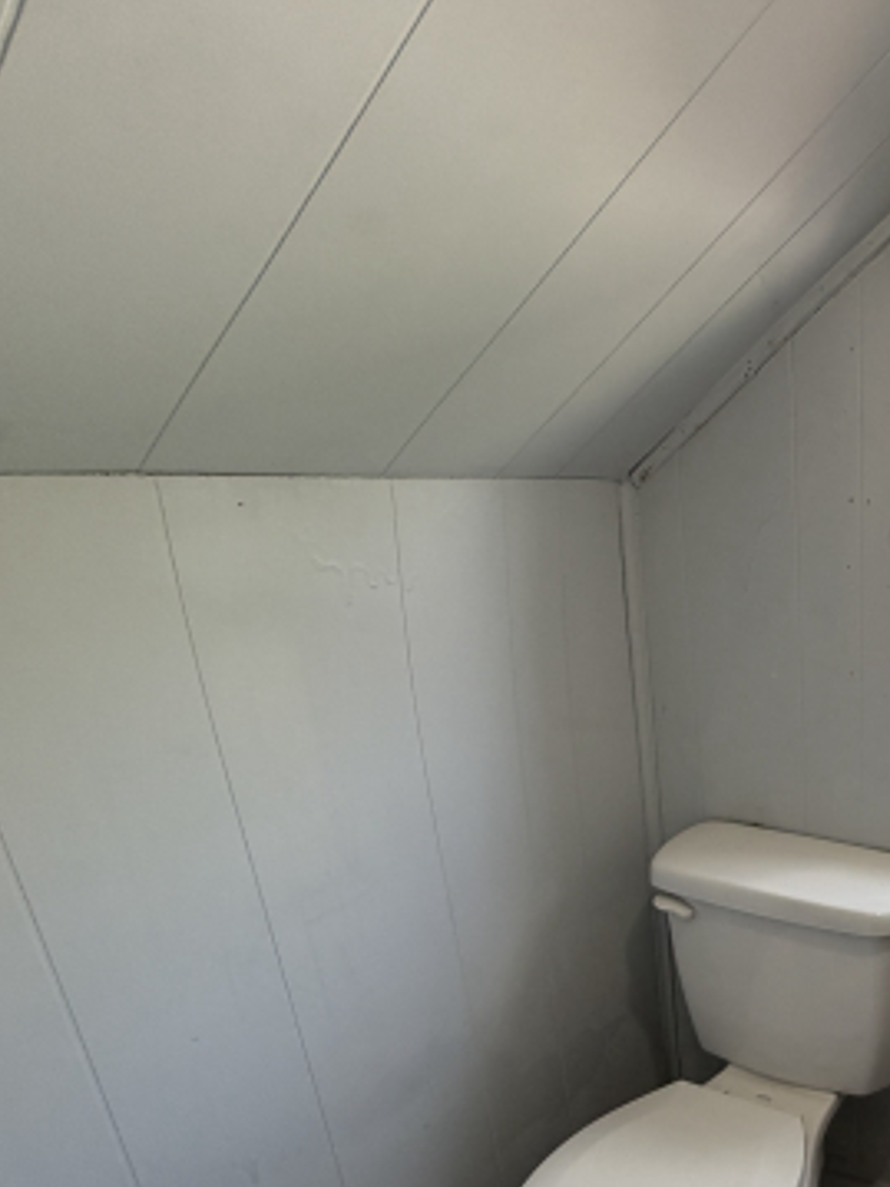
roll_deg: -1.9
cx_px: 961
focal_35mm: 26
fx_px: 892
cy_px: 820
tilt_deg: -22.9
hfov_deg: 42.6
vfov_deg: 65.0
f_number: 2.2
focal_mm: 2.22
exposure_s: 1/120
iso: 100
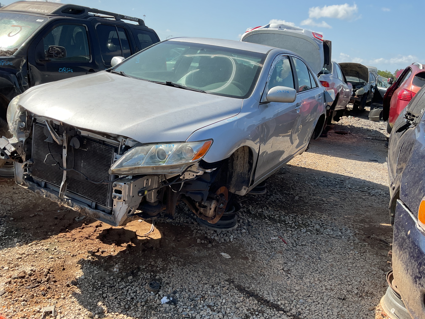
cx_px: 212
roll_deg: -3.8
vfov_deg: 48.2
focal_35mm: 29
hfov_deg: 61.7
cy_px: 160
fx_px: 356
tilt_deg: -16.0
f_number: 1.8
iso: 16
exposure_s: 1/1168
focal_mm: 3
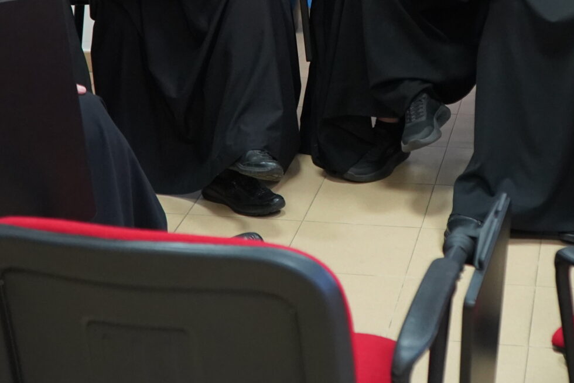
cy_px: -53
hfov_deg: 21.6
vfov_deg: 14.2
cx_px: 384
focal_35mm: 94
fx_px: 1499
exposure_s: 1/160
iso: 4000
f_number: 4
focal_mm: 36
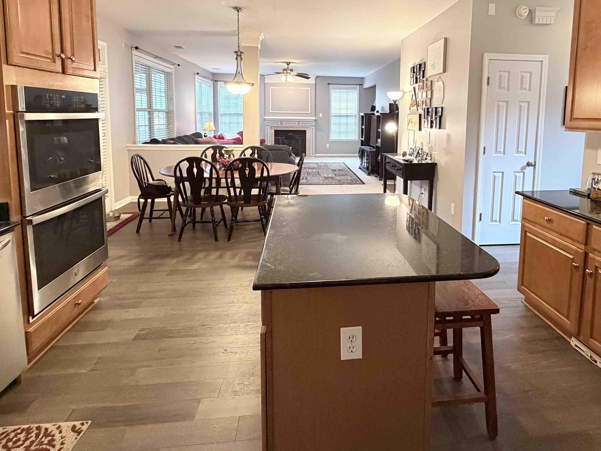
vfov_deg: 64.2
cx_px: 340
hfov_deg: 81.3
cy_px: 148
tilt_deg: -6.2
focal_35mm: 20
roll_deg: -0.8
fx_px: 347
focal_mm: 2.22
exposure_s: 1/60
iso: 640
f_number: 2.2
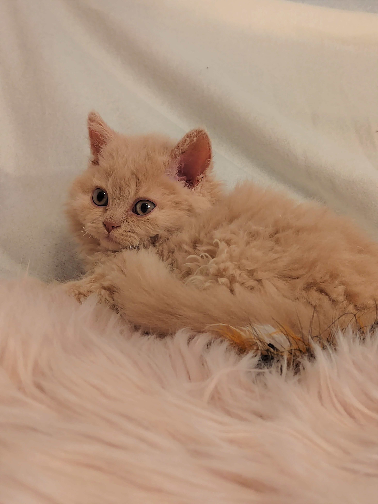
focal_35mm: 50
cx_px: 189
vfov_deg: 38.2
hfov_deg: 29.1
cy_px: 252
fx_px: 728
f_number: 1.9
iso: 1853
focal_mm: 5.52
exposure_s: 1/50
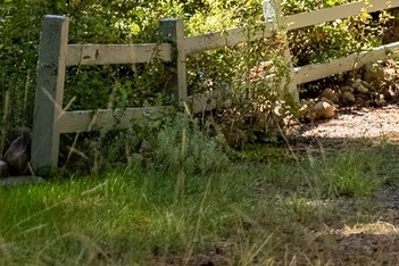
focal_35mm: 174
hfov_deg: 11.8
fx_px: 1928
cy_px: -269
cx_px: 254
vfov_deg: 7.6
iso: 100
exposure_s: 1/1250
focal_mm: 36
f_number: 5.6
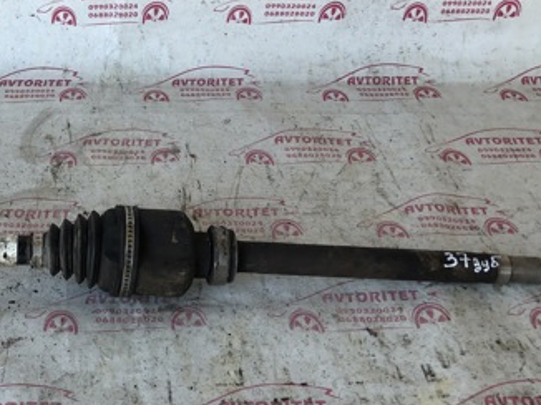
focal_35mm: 55
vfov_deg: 26.4
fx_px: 859
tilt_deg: -37.8
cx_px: 96
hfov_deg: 33.8
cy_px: 140
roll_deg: -1.0
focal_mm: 4
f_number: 1.8
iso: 40
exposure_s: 1/120
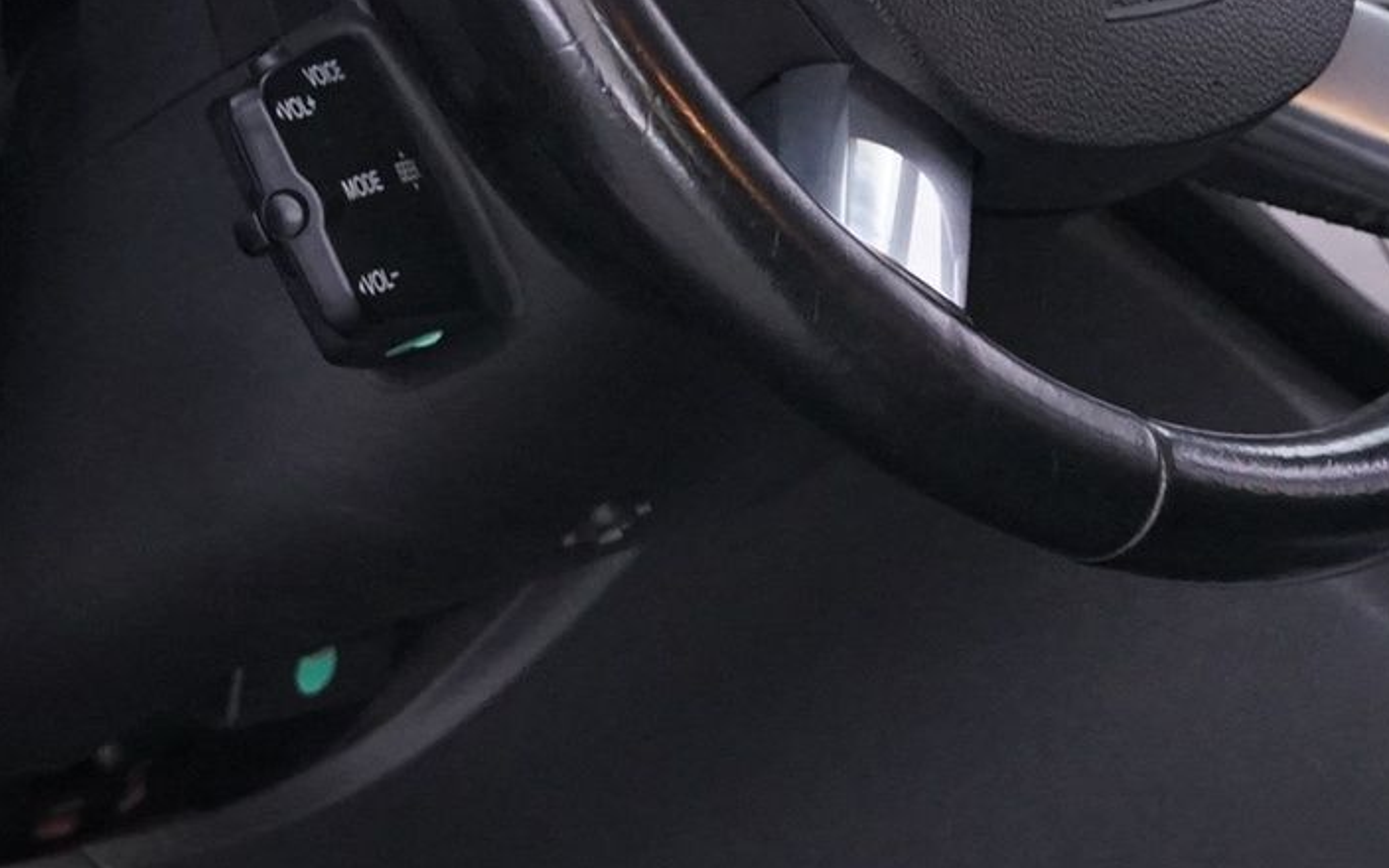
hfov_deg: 9.7
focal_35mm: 217
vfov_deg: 6.0
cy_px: 18
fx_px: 8214
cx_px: 819
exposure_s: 1/10
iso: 3200
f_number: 6.3
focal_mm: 60
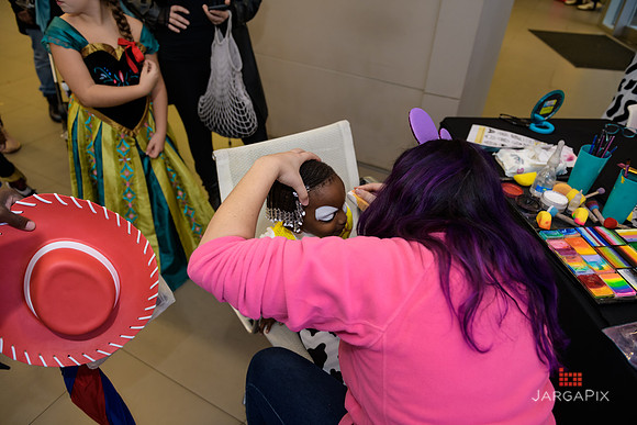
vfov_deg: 53.2
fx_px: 425
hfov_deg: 73.7
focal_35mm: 24
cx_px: 318
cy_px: 212
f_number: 3.2
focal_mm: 24
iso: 800
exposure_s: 1/125
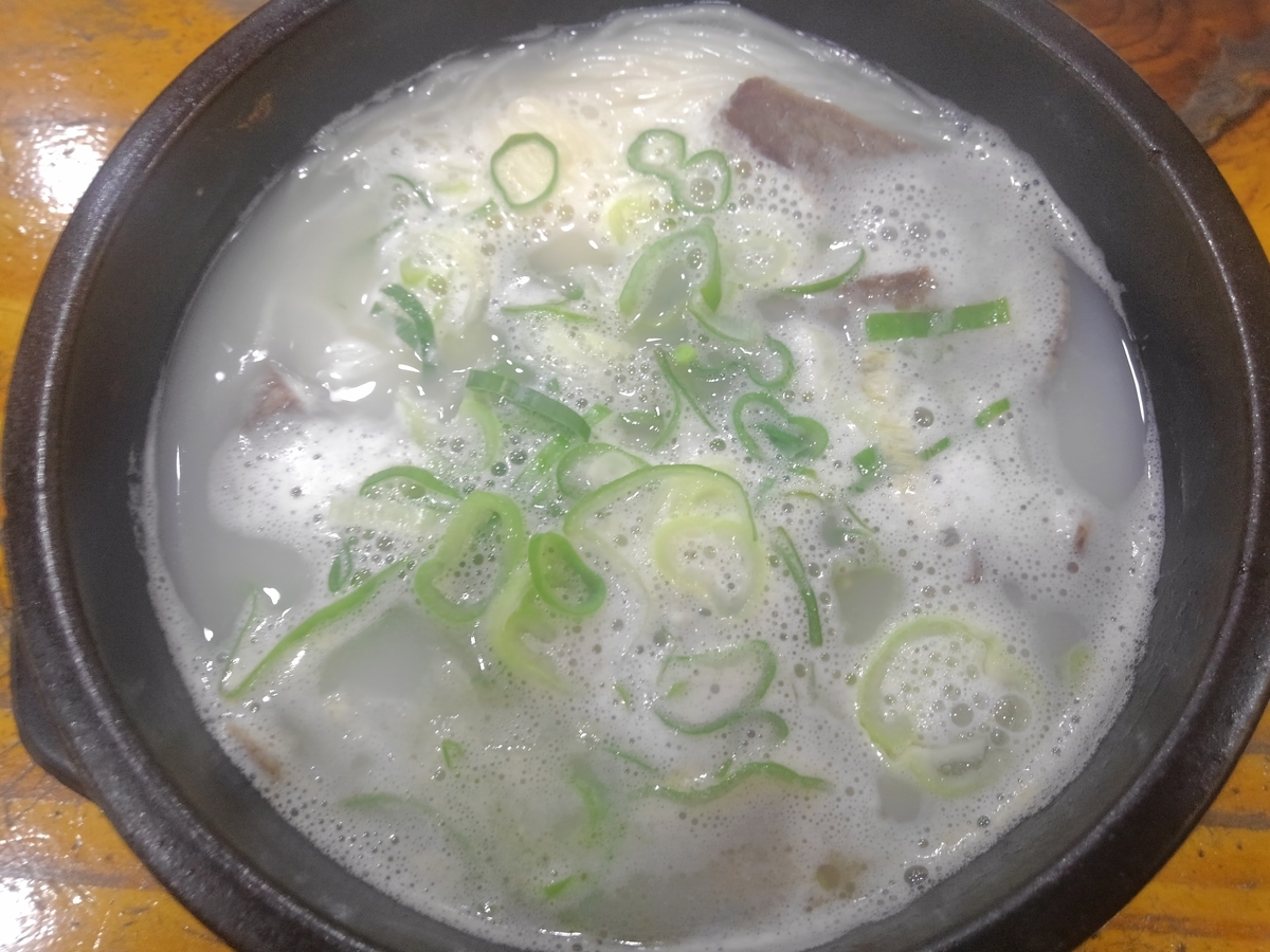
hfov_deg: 69.4
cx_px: 635
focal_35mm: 25
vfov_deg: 54.9
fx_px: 917
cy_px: 476
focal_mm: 3.46
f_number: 2.2
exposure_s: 1/10.4
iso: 200
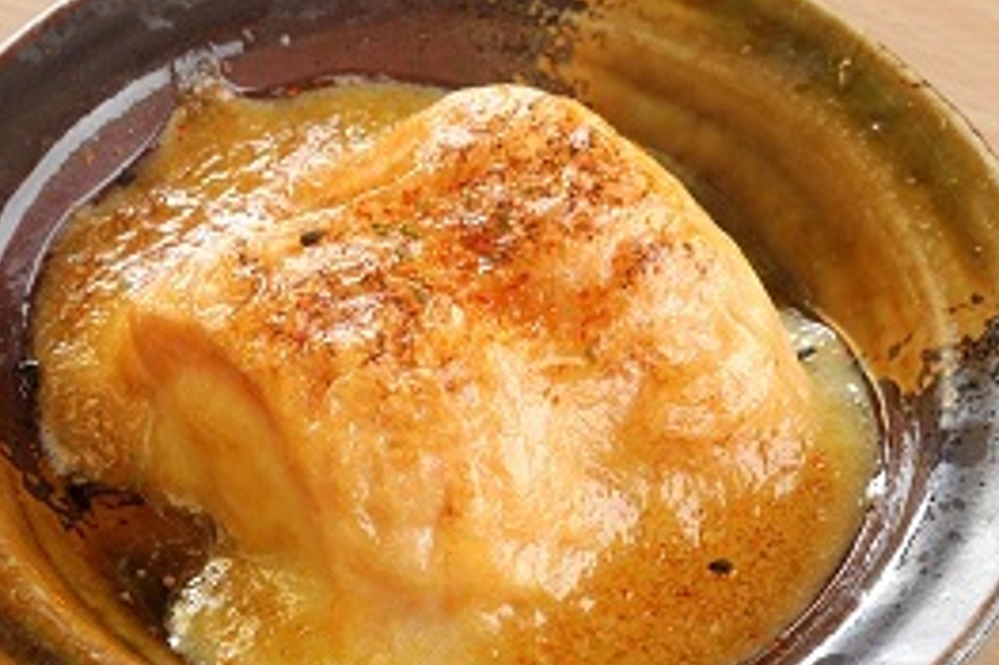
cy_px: 376
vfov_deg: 11.2
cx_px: 418
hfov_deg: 16.8
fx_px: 3383
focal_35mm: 122
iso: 200
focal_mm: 50
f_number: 13
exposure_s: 1/200
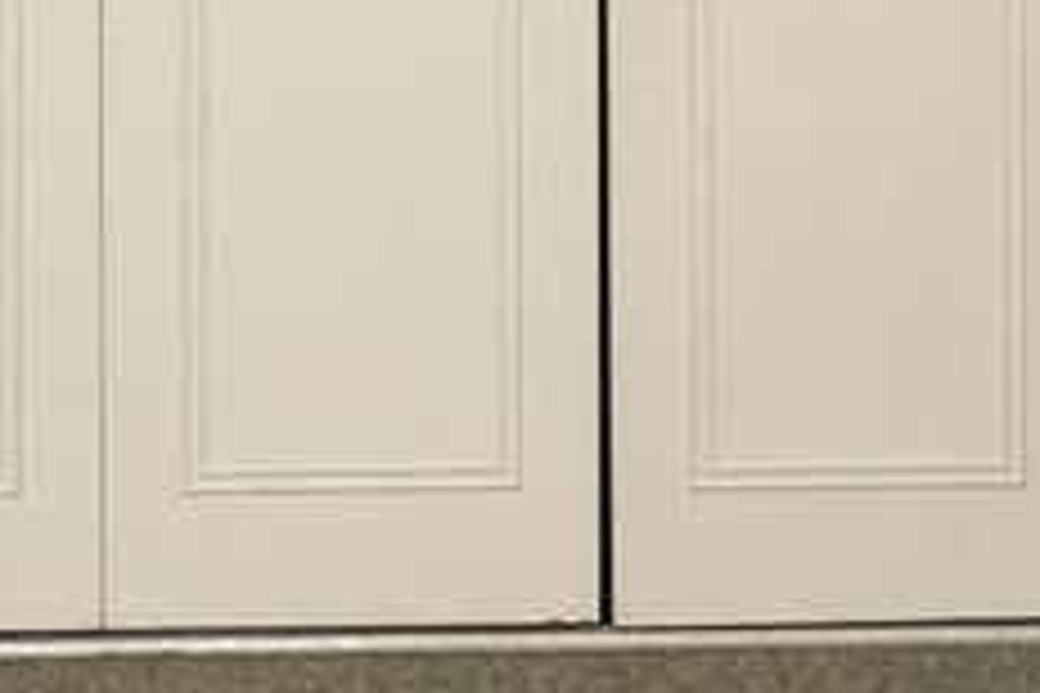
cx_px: 486
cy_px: -641
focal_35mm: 155
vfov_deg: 8.4
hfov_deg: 13.2
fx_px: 4477
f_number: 4.8
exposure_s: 1/45
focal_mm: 35
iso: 800
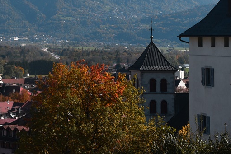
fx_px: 924
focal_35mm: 144
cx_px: 56
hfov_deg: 14.2
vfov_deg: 9.3
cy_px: -74
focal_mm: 46
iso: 200
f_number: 10
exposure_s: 1/400
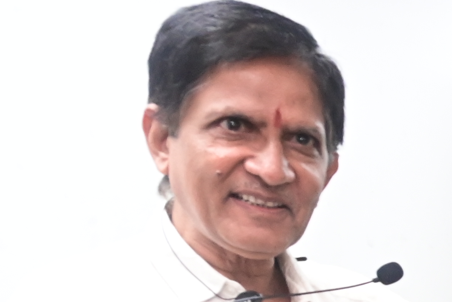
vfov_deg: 10.6
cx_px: 1023
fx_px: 1519
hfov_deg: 13.4
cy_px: 549
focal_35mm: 121
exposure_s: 1/125
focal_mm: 24
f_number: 4
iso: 4000
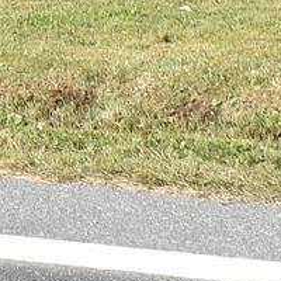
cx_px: -384
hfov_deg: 5.0
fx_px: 3113
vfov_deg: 5.0
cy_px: -505
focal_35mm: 339
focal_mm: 26
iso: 400
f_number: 8
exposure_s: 1/500
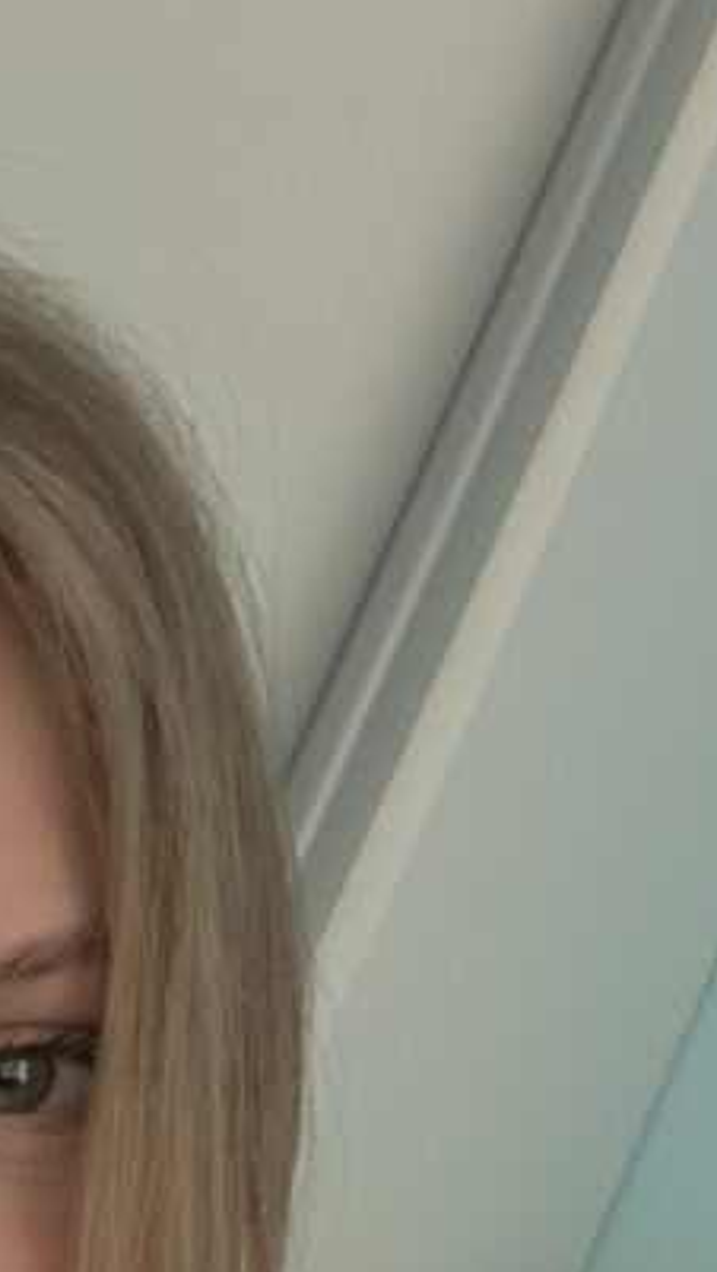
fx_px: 3004
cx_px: -368
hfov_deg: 12.9
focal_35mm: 89
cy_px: 1237
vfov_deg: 23.1
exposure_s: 1/27
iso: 640
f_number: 2.2
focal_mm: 2.87
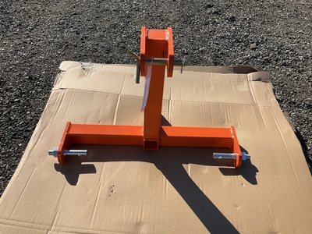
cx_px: 156
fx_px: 261
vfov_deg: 48.2
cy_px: 117
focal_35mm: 29
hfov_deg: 61.7
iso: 25
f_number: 1.8
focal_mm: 3
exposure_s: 1/2427
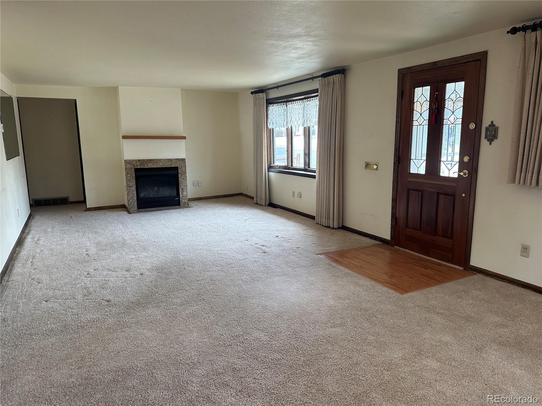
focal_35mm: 24
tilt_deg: -10.6
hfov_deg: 71.6
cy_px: 203
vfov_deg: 56.8
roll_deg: +0.9
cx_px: 271
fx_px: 376
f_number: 1.78
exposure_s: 1/120
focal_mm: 6.86
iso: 200
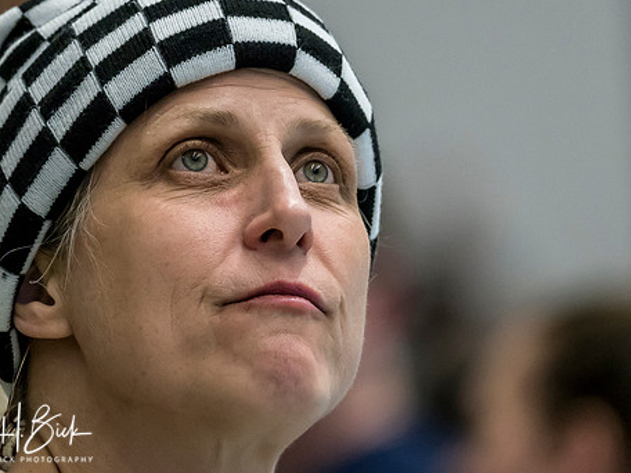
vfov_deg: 2.2
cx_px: 268
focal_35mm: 664
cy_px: 280
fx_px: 12104
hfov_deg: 3.0
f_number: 2.8
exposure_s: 1/1000
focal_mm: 200
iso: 3200
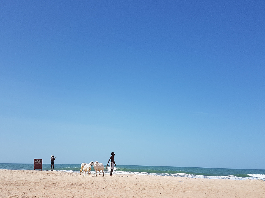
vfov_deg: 39.4
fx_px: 276
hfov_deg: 51.3
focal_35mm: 36
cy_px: 125
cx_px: 123
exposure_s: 1/3224
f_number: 1.7
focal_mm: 4.2
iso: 40
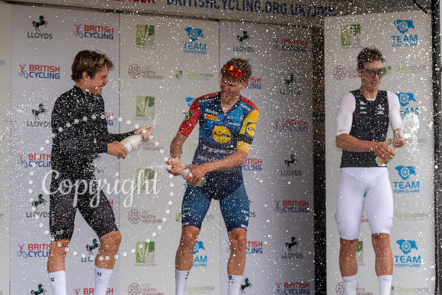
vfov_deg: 11.2
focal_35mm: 122
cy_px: 99
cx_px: 239
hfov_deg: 16.7
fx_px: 1501
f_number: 3.5
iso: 1250
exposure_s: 1/1000
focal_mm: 88
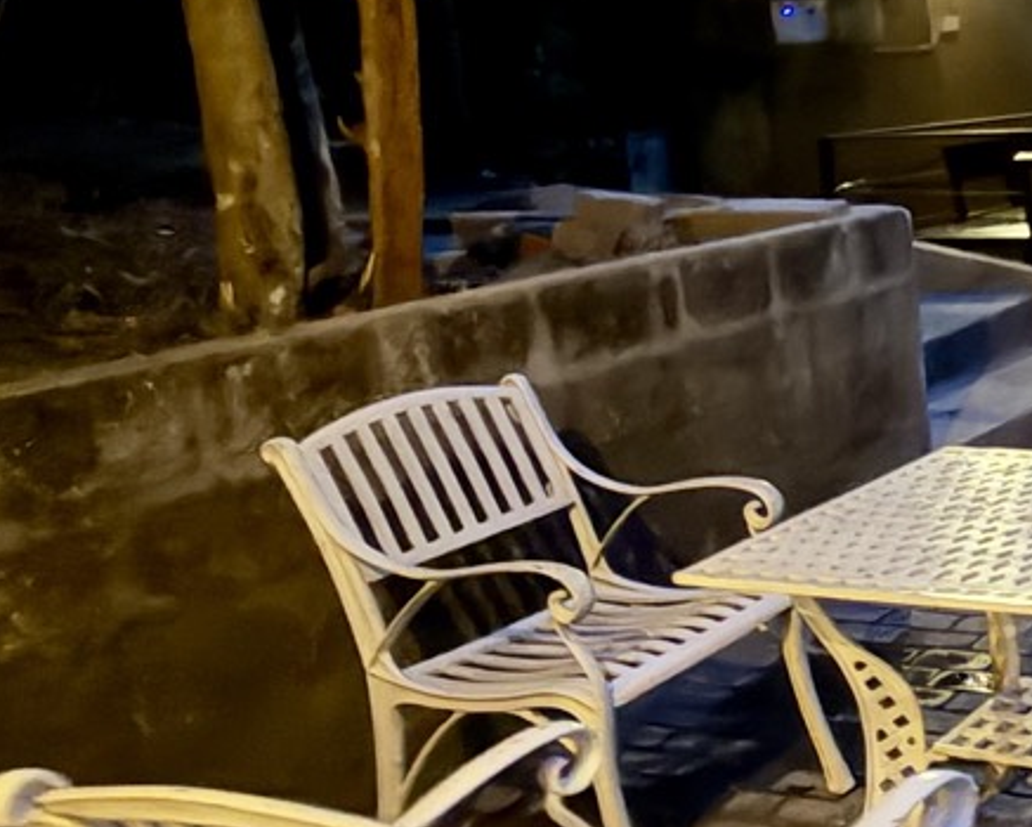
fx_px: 1528
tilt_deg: -12.4
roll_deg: +2.4
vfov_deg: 30.3
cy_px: 399
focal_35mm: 50
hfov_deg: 30.3
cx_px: 1308
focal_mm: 2.22
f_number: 2.2
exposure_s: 1/8
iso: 1250
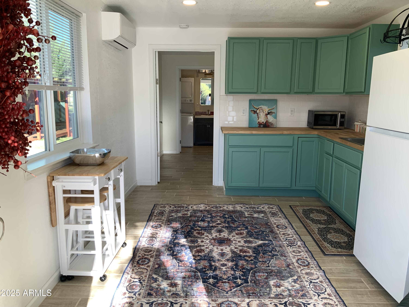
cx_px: 204
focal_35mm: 29
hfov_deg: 61.7
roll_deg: +0.2
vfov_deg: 48.2
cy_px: 154
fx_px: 343
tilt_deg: -10.4
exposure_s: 1/126
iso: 16
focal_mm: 3
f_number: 1.8
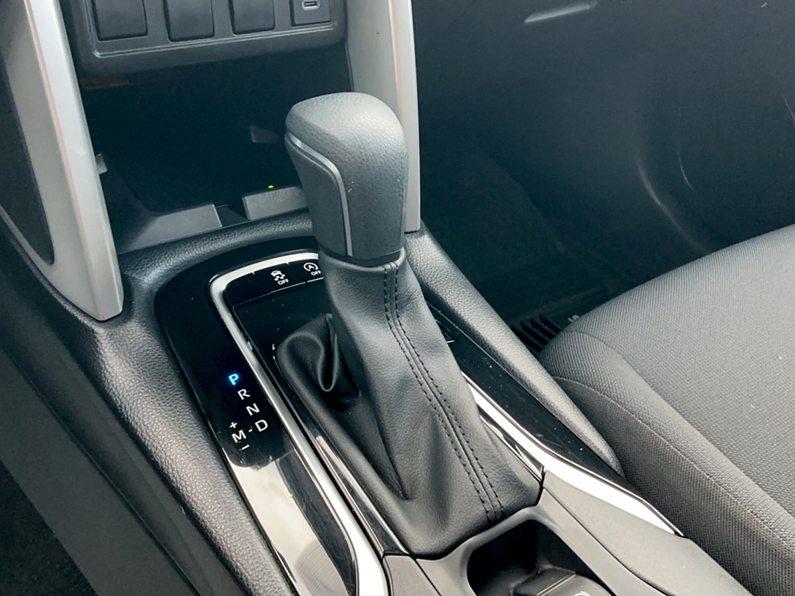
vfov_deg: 46.8
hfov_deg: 60.0
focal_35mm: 30
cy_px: 298
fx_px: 689
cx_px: 398
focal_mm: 3
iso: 100
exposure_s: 1/60
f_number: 1.8
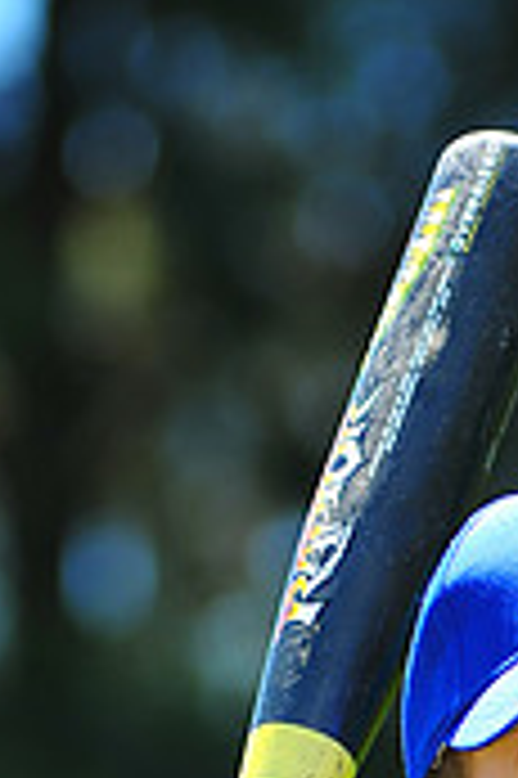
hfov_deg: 2.3
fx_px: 13083
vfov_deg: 3.4
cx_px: 662
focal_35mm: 605
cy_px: 1192
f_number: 5
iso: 200
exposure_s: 1/500
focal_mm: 180
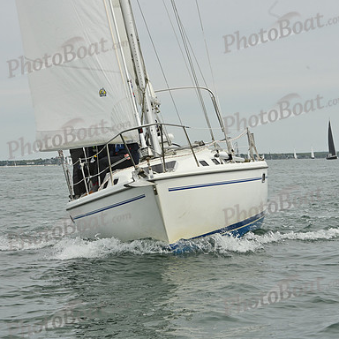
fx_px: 1307
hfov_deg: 14.8
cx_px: 177
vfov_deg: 14.8
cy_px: 170
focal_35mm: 118
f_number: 13
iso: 320
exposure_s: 1/800
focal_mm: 92
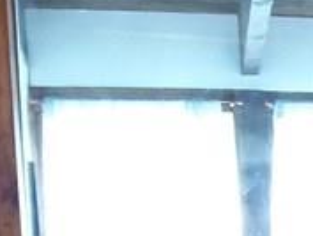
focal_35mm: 156
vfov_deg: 9.1
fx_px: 1412
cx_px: 886
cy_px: 413
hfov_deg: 10.0
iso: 64
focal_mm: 2.91
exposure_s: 1/30
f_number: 1.9
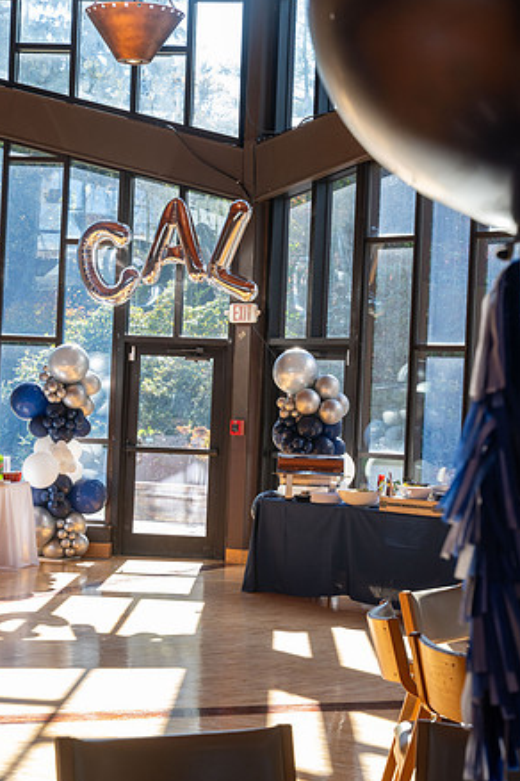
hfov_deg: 18.9
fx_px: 1560
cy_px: 396
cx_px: 256
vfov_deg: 28.1
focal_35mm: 72
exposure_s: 1/160
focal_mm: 70
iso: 640
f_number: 9
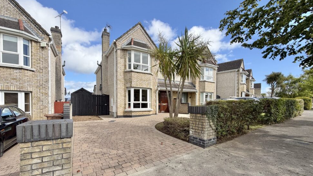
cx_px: 155
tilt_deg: -1.2
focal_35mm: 16
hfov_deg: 99.4
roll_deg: -0.3
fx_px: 133
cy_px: 106
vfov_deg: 66.4
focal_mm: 2.22
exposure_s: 1/770
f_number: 2.2
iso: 25
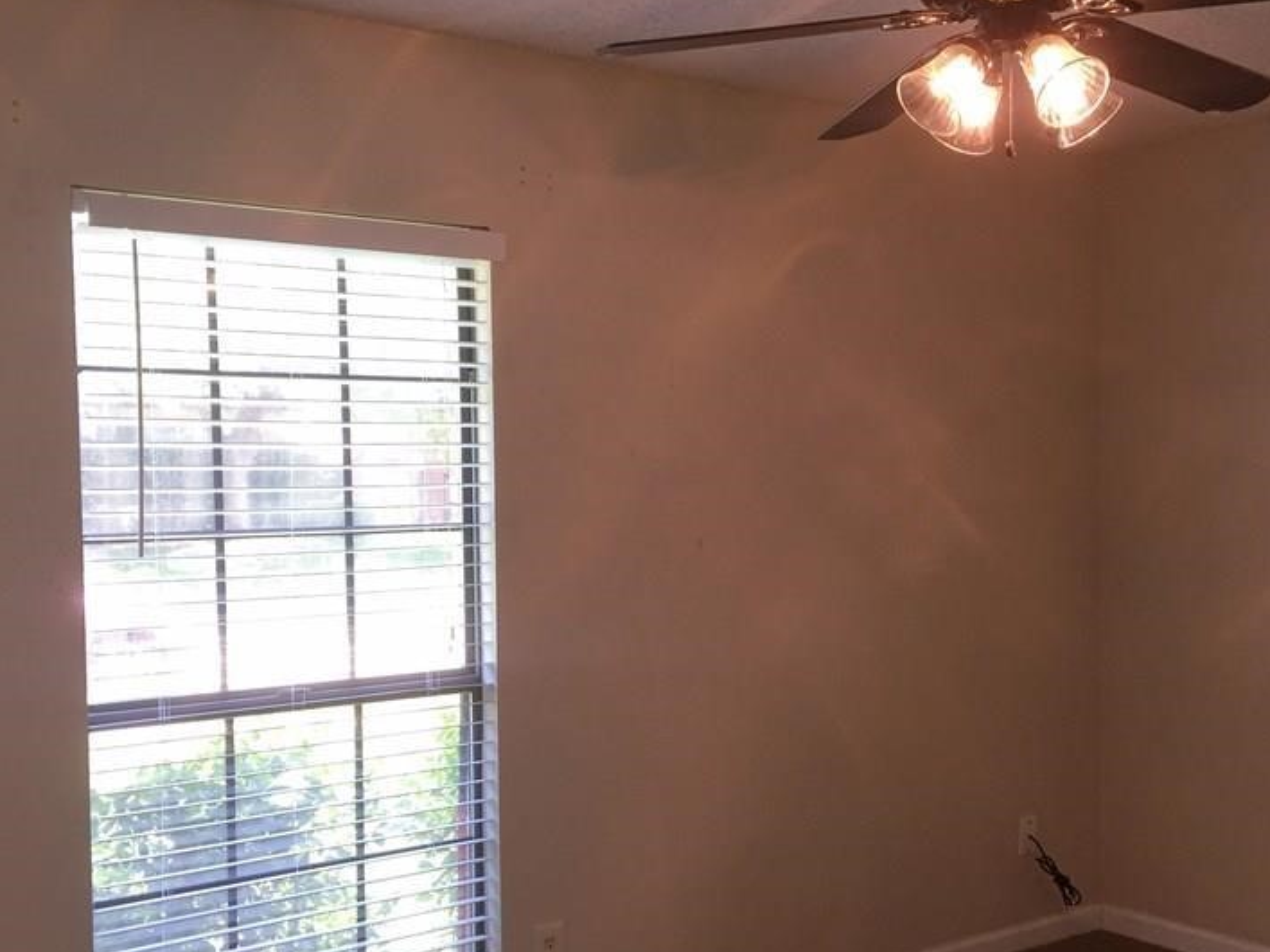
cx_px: 789
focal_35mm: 42
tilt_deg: -2.6
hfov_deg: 44.5
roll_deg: +0.0
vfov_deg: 34.2
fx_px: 1541
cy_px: 586
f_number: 2.2
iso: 40
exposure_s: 1/60
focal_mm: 4.15
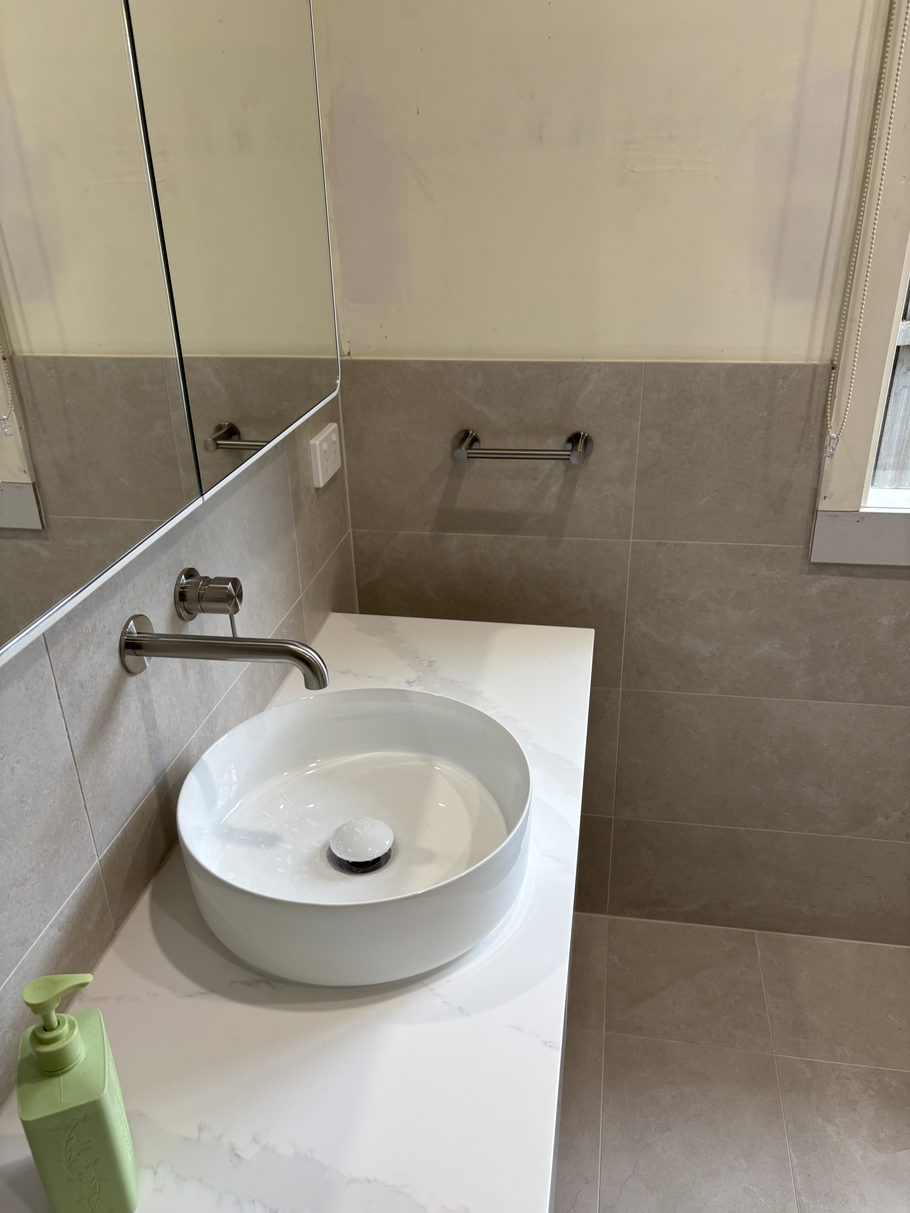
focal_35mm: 26
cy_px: 606
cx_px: 455
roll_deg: +1.0
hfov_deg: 53.1
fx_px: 911
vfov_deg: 67.3
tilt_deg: -25.1
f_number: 1.6
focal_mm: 5.96
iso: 64
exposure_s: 1/100
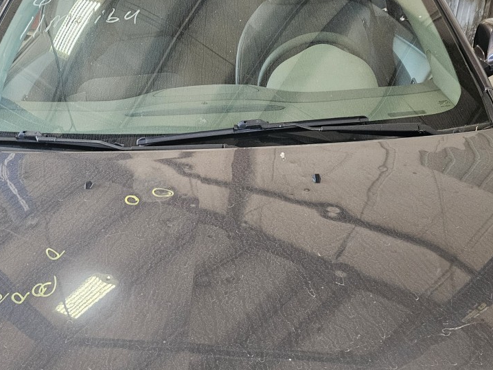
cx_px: 179
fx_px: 584
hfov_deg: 45.3
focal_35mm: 41
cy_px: 306
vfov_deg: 33.9
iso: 640
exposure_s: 1/120
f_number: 1.8
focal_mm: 5.4
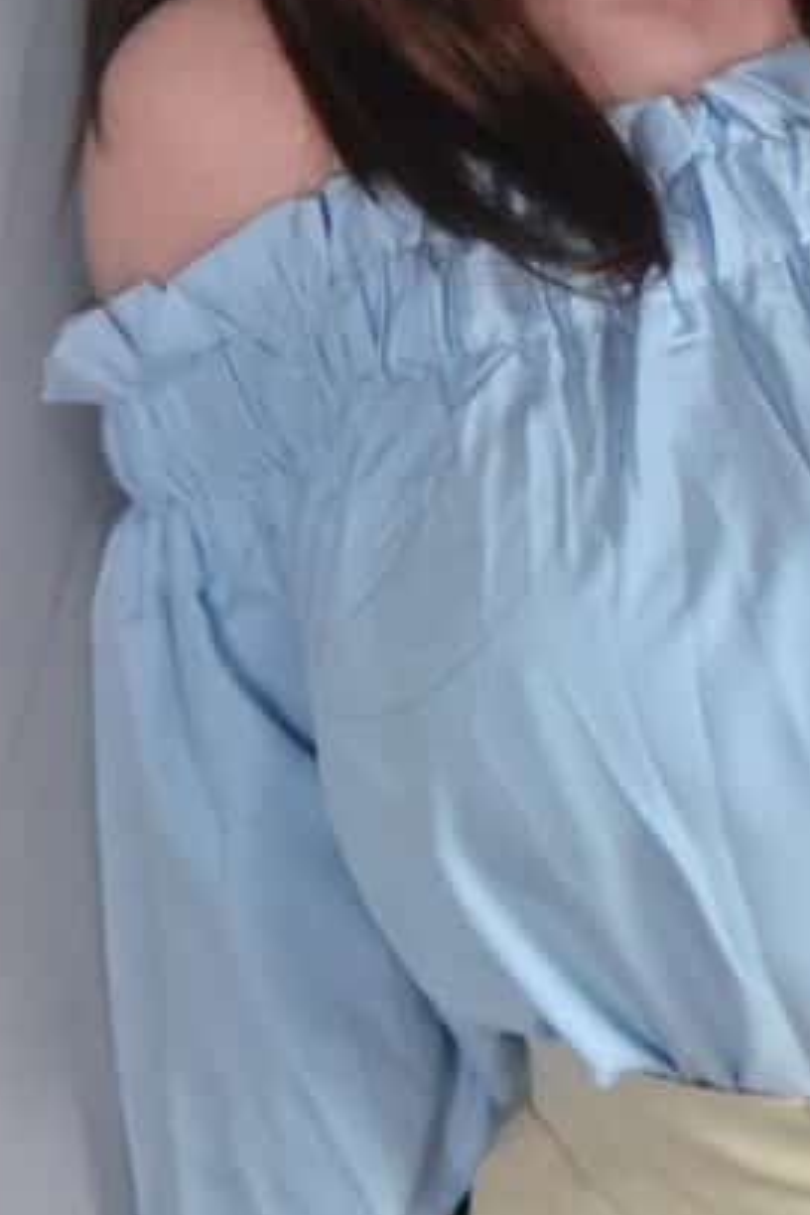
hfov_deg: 9.3
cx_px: 746
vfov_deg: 13.8
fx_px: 4961
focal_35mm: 147
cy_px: 95
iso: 1000
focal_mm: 50
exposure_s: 1/80
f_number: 6.3
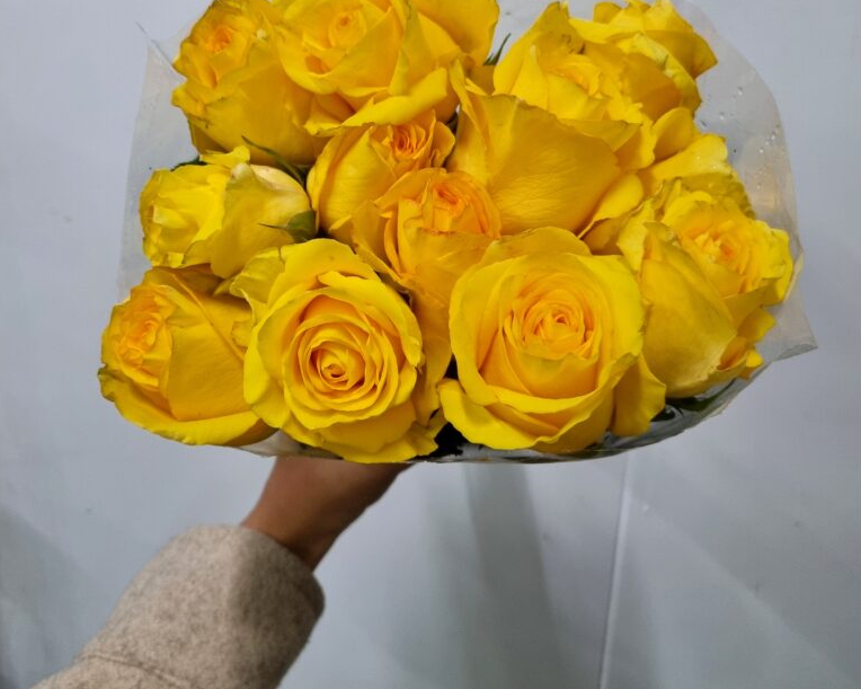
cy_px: 228
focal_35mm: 34
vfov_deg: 42.7
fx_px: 866
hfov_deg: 52.9
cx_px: 430
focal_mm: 5.4
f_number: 1.8
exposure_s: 1/120
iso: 320
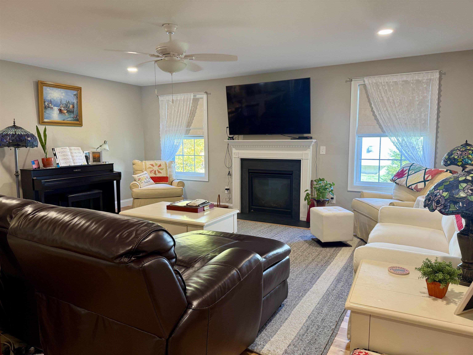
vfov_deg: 56.8
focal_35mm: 24
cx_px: 236
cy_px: 178
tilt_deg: -5.8
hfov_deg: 71.6
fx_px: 328
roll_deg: +0.0
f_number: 1.78
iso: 125
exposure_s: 1/60
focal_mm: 6.76
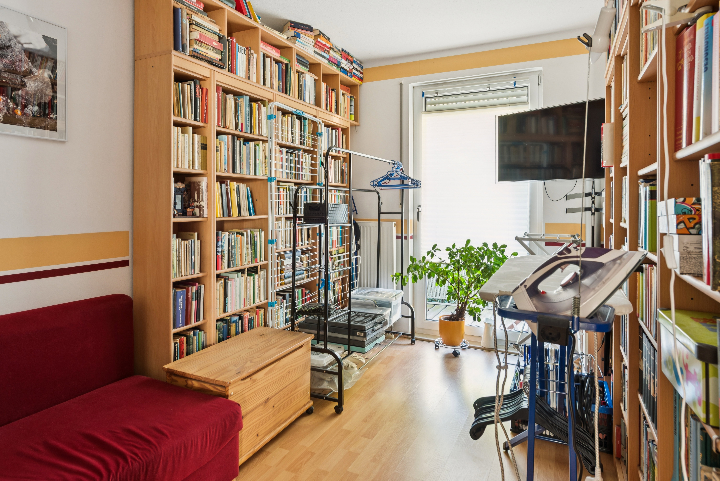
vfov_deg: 59.5
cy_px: 240
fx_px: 420
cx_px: 360
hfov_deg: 81.2
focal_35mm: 21
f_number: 11
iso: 200
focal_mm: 21
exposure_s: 2.5
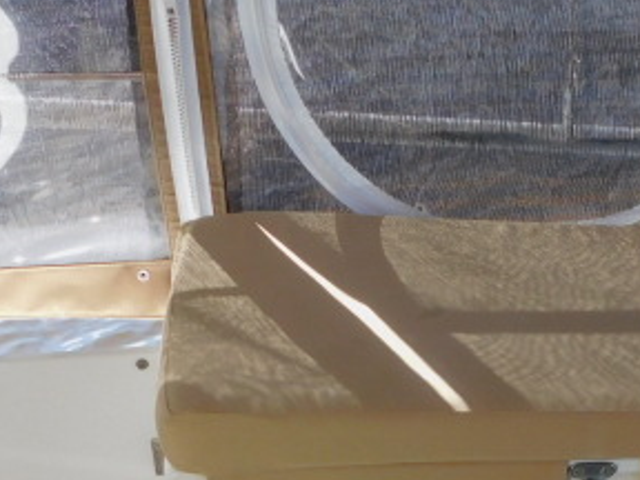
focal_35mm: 64
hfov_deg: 29.2
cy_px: 436
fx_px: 1183
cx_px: 562
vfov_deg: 22.4
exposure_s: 1/320
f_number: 3
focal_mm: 4
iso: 125
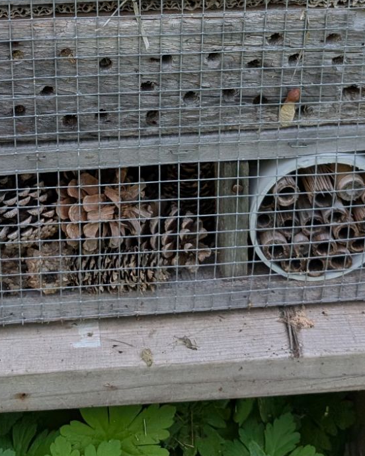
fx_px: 918
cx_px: 141
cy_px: 17
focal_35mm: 68
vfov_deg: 26.6
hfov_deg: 22.4
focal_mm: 6.9
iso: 25
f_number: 1.68
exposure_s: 1/693
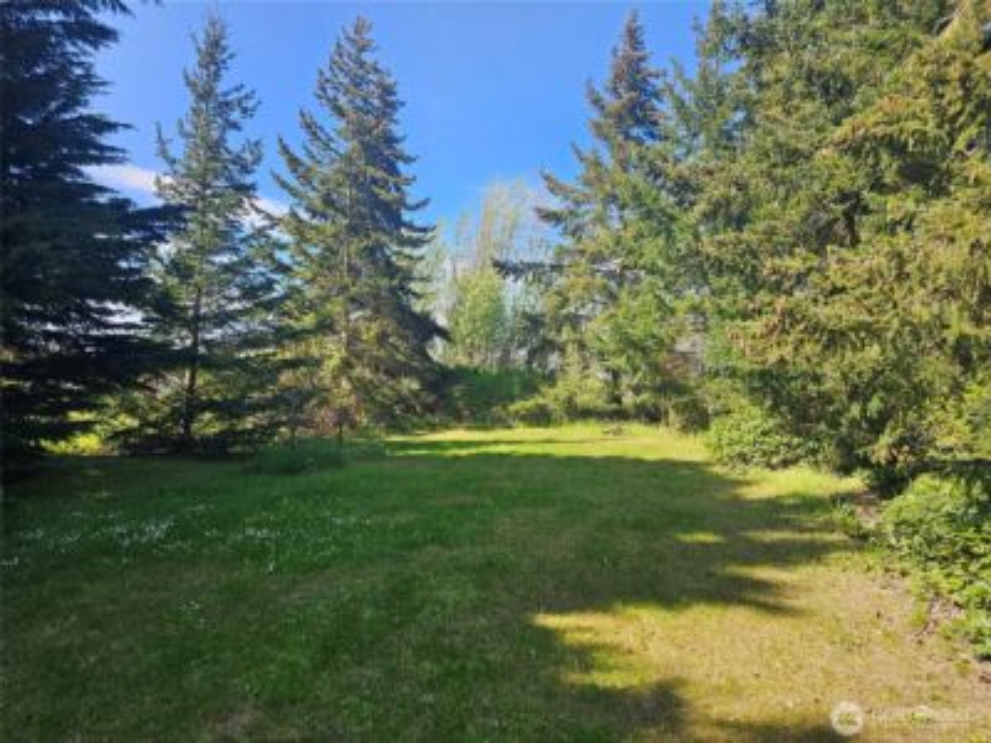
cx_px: 496
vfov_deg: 58.9
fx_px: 658
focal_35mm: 23
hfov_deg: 73.9
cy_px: 372
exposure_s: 1/242
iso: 10
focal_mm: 6.3
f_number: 1.7
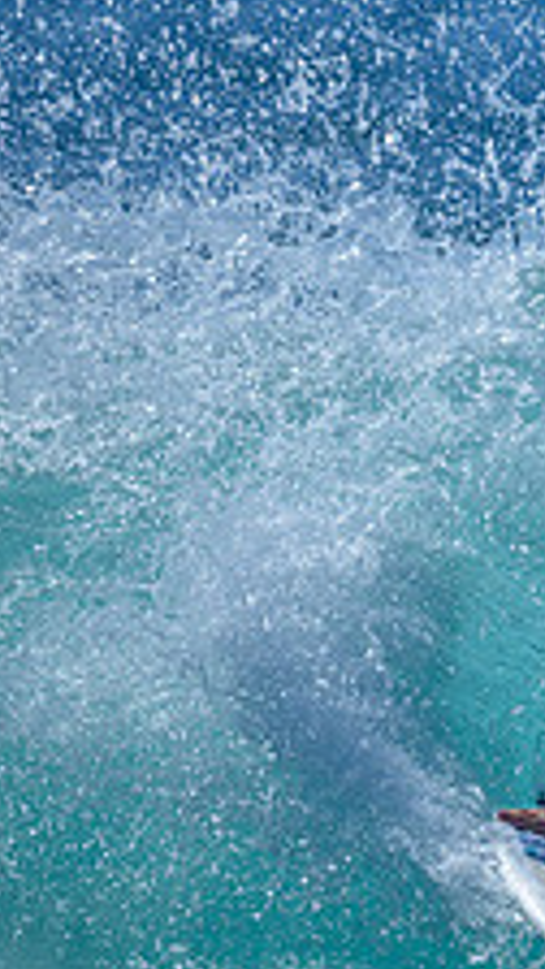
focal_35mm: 2533
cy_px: 612
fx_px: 65075
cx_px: 1035
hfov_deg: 0.5
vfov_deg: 0.9
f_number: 6.3
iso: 200
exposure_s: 1/2500
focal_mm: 800
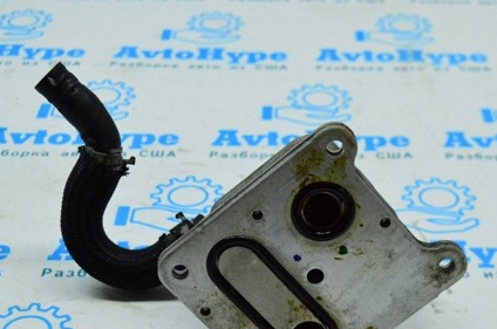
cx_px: 312
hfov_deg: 26.3
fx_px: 1061
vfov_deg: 17.6
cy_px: 232
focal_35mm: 77
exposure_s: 1/640
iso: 6400
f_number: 6.3
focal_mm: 34
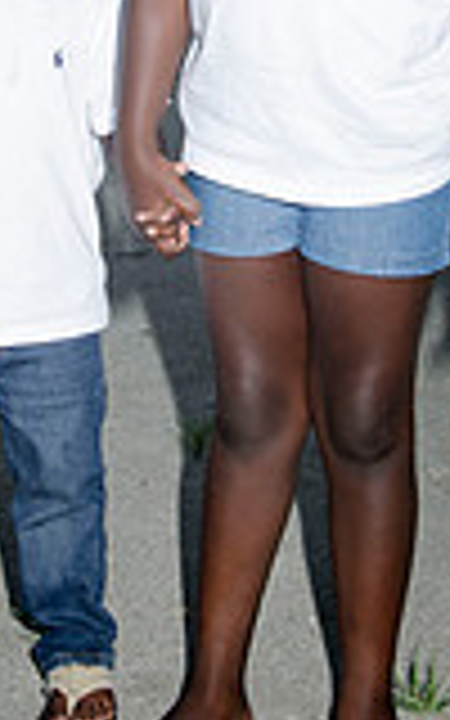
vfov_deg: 15.0
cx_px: 216
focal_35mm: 137
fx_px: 2688
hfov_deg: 9.6
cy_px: 4
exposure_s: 1/250
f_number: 5.6
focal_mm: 32
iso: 100
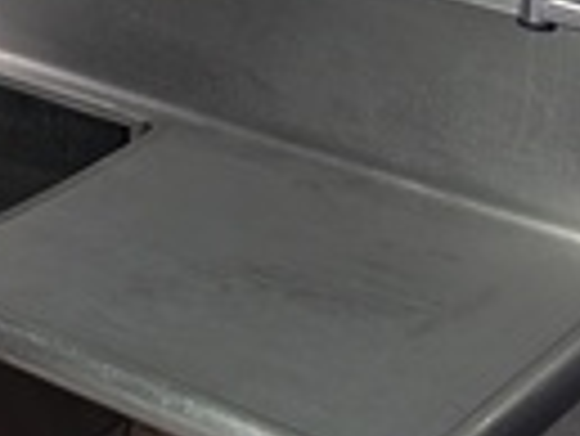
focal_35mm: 124
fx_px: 2080
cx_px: -728
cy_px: -382
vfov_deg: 11.1
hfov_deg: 12.9
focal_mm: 6.9
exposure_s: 1/72.3
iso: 92
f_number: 1.68
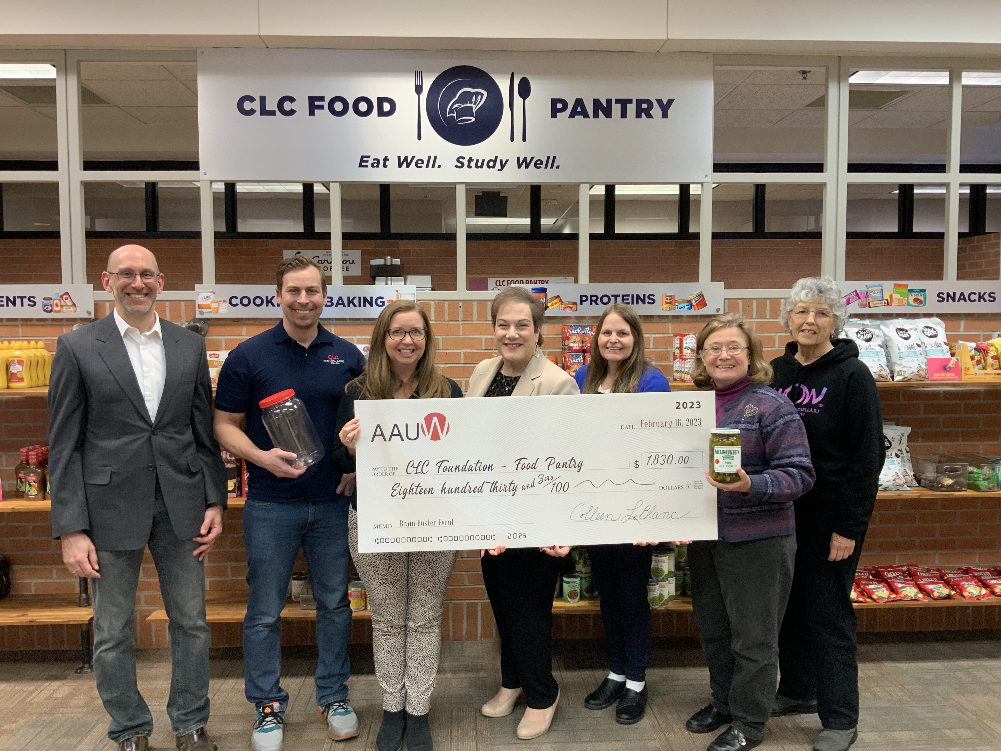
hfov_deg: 61.7
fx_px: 839
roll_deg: +0.9
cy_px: 376
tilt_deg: -4.0
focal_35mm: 29
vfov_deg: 48.2
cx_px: 500
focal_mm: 3
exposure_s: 1/60
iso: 100
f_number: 1.8
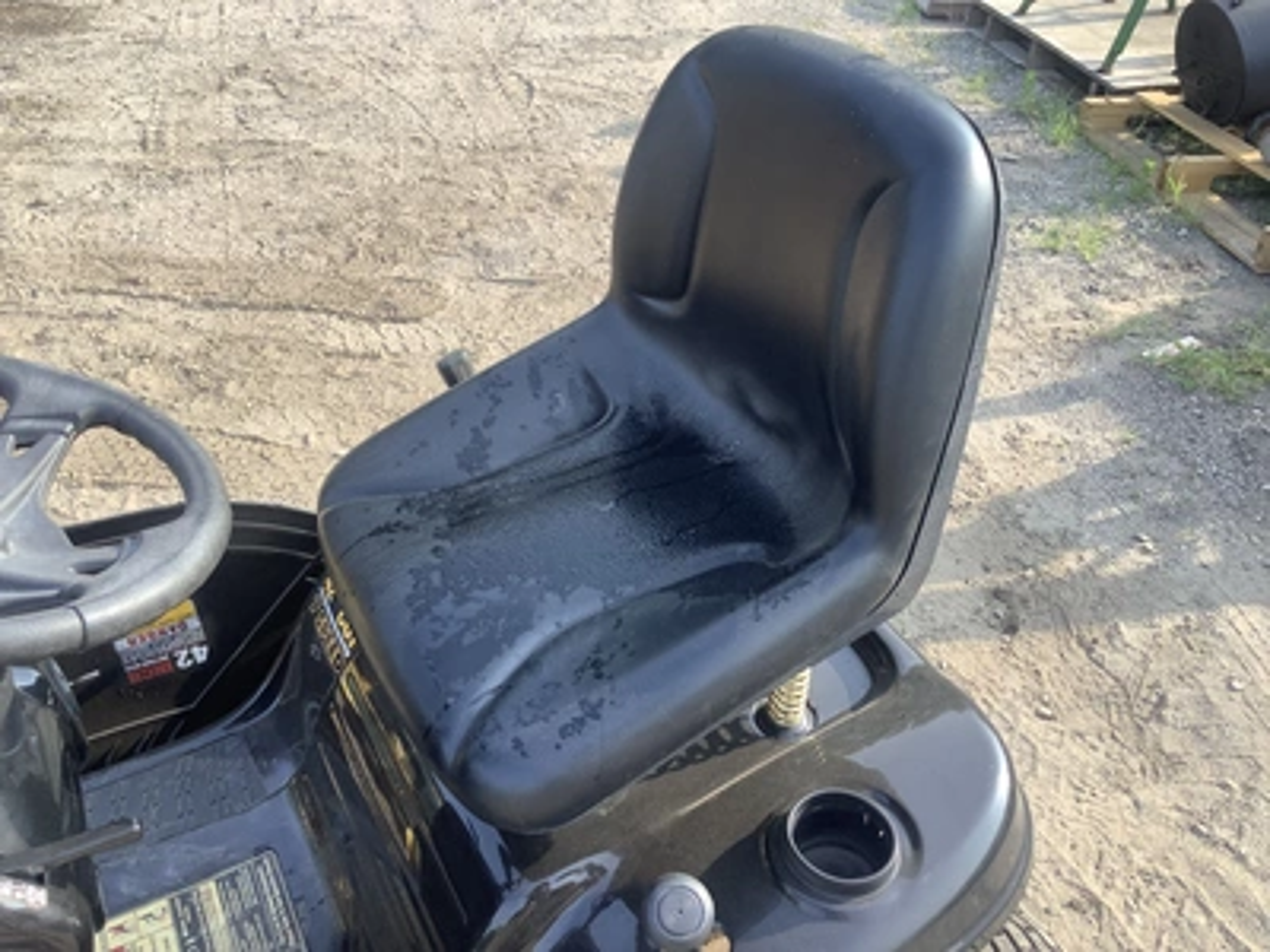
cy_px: 476
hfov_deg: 58.4
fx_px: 1137
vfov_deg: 45.4
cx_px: 635
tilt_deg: -38.3
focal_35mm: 31
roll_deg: +0.0
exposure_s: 1/217
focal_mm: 3.3
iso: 25
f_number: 2.4
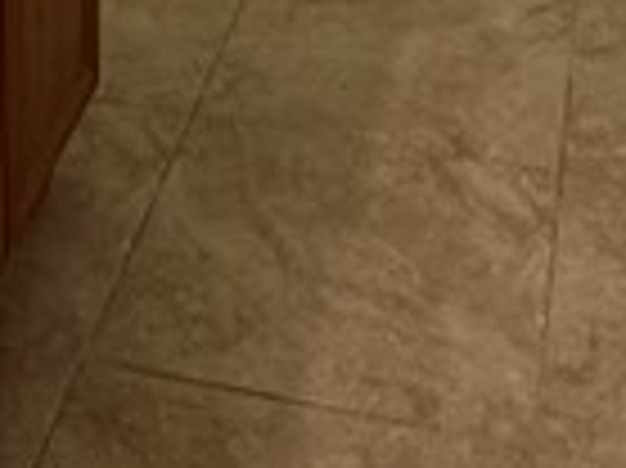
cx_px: 167
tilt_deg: -2.7
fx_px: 1861
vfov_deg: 10.8
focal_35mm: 103
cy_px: -842
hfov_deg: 19.0
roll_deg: +0.4
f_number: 2.2
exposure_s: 1/120
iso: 125
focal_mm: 2.22
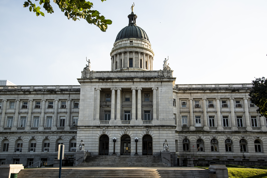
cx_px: 134
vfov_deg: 36.9
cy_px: 89
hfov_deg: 53.1
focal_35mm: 36
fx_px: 267
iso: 200
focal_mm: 36
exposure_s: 1/200
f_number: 8
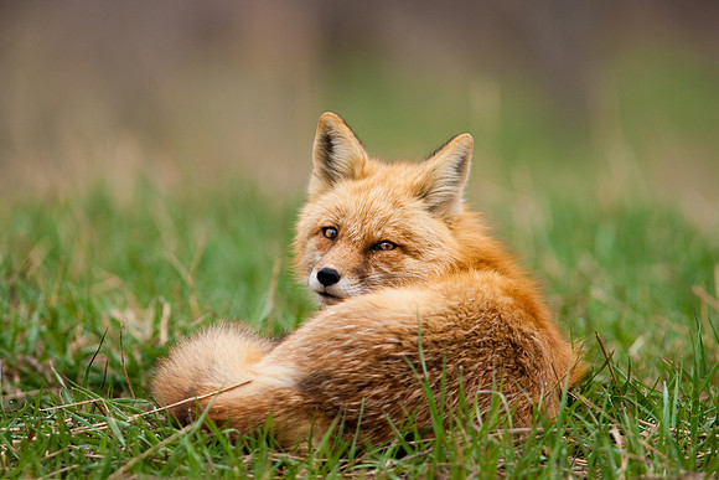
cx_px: 360
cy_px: 240
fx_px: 8989
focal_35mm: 450
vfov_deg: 3.1
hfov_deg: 4.6
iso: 400
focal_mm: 300
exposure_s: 1/800
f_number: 4
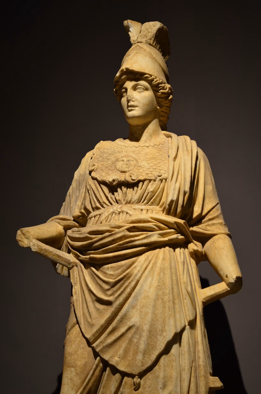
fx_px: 819
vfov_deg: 27.0
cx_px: 130
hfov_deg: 18.1
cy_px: 197
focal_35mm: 75
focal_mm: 50
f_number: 3.5
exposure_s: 1/50
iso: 320
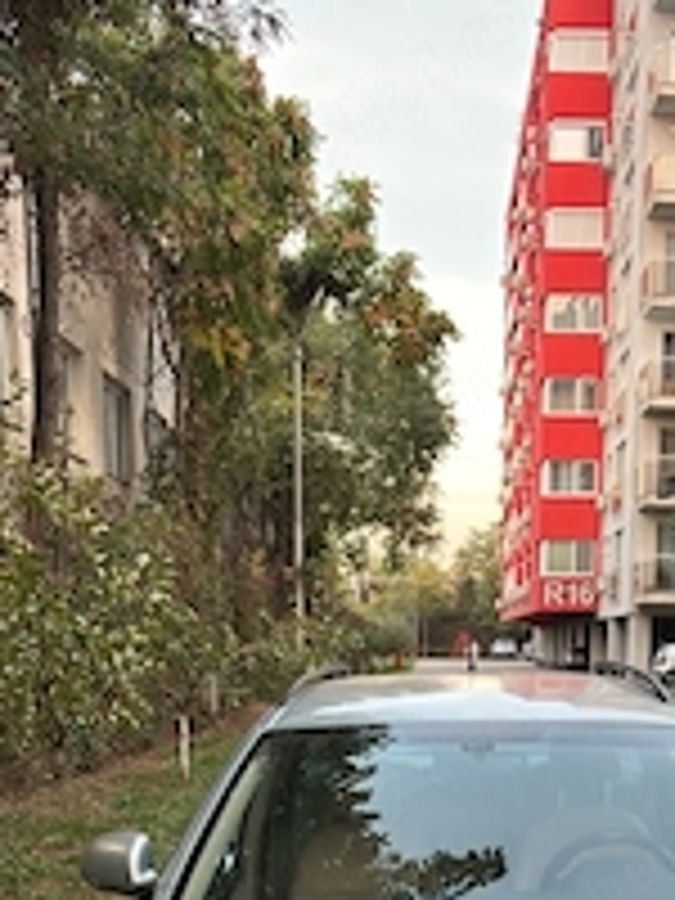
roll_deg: -1.0
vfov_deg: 34.1
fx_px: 1352
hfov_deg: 27.8
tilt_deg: -9.9
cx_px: 468
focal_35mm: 52
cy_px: 864
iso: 64
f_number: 1.6
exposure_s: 1/121
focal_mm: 5.96
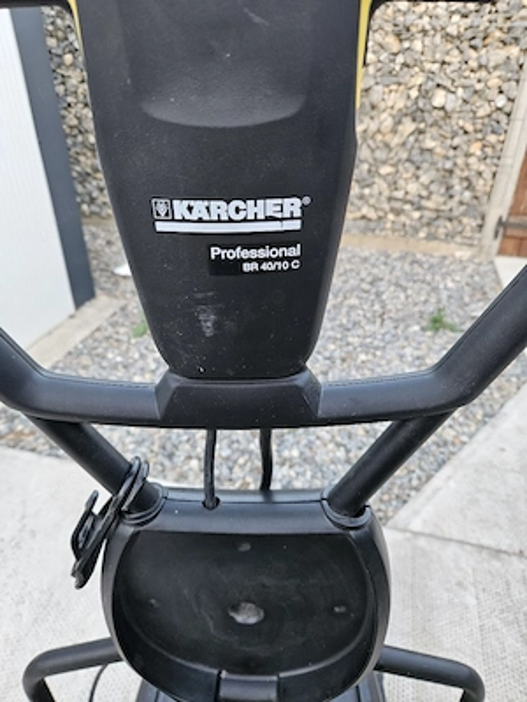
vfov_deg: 73.9
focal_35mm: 23
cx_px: 264
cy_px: 351
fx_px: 467
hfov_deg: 58.9
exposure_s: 1/101
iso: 160
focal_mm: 5.4
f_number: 1.8
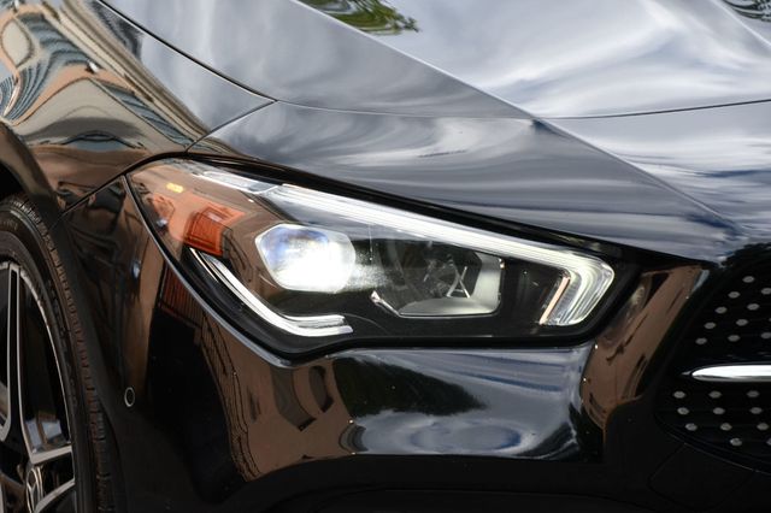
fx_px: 3917
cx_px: 386
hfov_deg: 11.2
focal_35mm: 183
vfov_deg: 7.5
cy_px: 256
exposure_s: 1/250
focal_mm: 122
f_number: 5.6
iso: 200
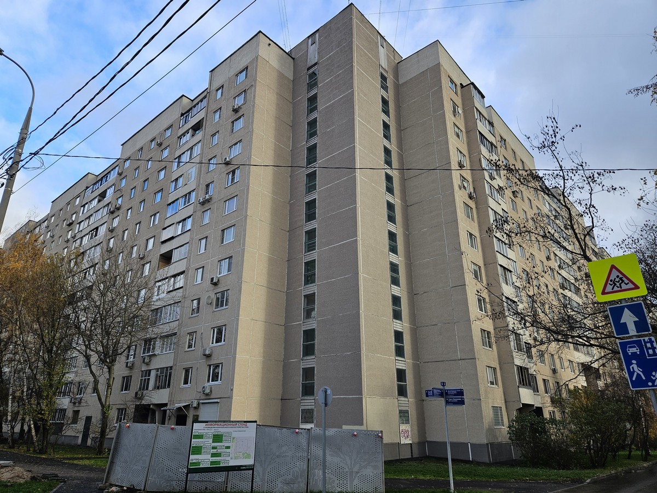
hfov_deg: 73.9
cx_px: 328
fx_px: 437
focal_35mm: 23
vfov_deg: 58.9
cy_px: 246
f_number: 1.8
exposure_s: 1/481
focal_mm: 5.4
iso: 25
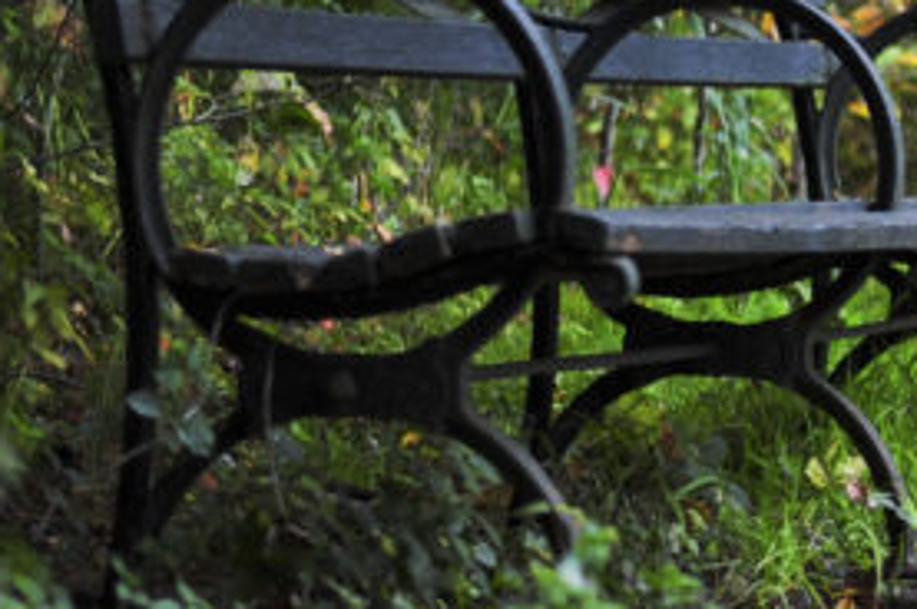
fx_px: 4707
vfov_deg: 7.4
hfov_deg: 10.6
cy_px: 164
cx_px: 1546
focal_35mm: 185
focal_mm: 50
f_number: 2
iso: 200
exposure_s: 1/320
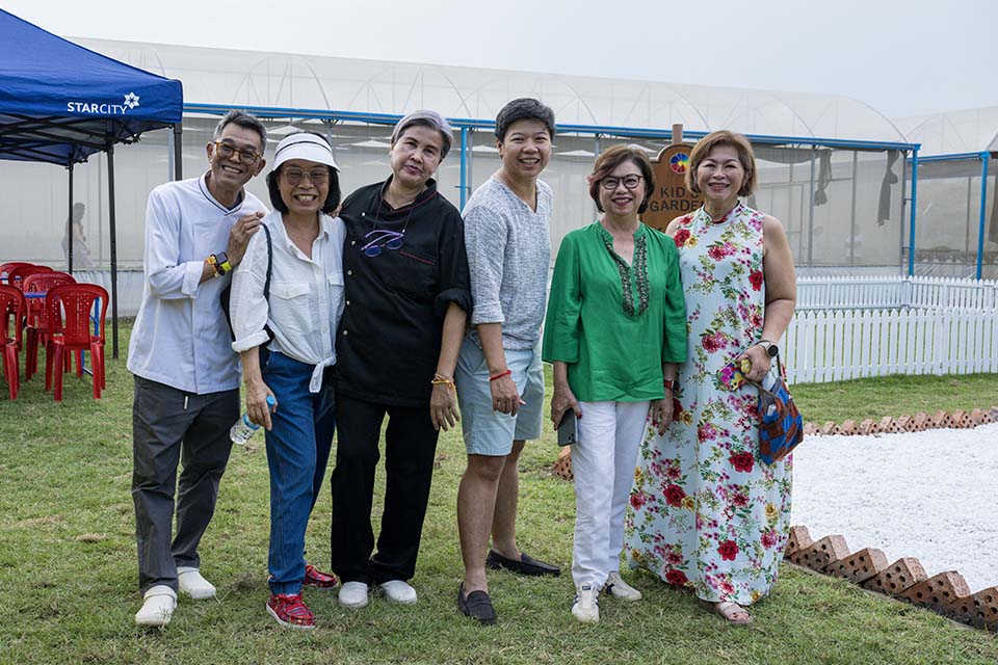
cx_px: 499
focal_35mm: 32
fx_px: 873
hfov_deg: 59.5
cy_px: 332
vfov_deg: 41.7
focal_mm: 31.5
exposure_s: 1/250
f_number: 7.1
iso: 640
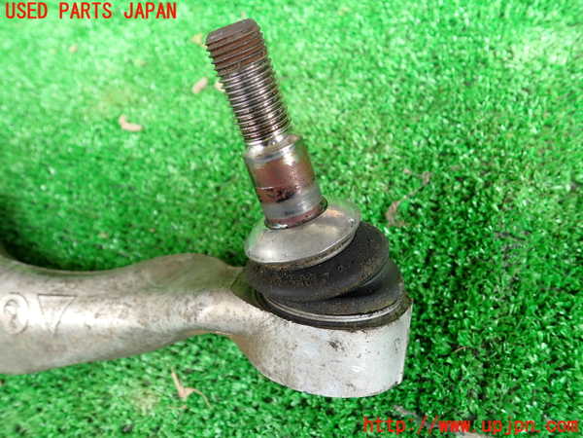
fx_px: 505
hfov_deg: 60.0
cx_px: 292
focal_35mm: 30
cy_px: 219
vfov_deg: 46.8
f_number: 2.3
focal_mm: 5.4
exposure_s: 1/100
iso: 200
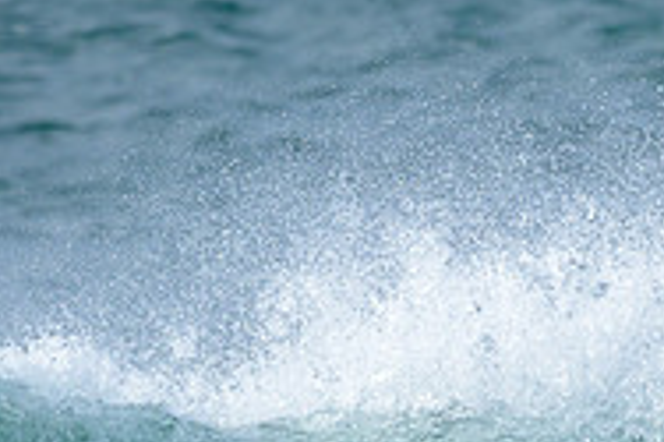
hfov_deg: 0.8
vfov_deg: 0.5
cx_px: 586
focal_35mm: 2719
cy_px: 613
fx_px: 50106
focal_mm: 800
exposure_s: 1/2000
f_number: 6.3
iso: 360
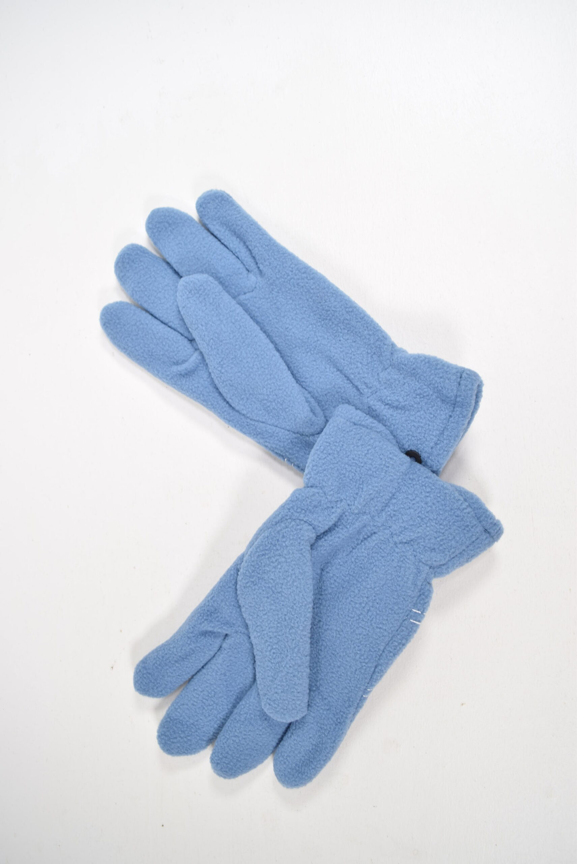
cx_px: 288
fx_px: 648
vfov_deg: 67.3
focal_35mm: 27
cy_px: 432
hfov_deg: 48.0
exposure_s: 1/60
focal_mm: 18
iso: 200
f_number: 5
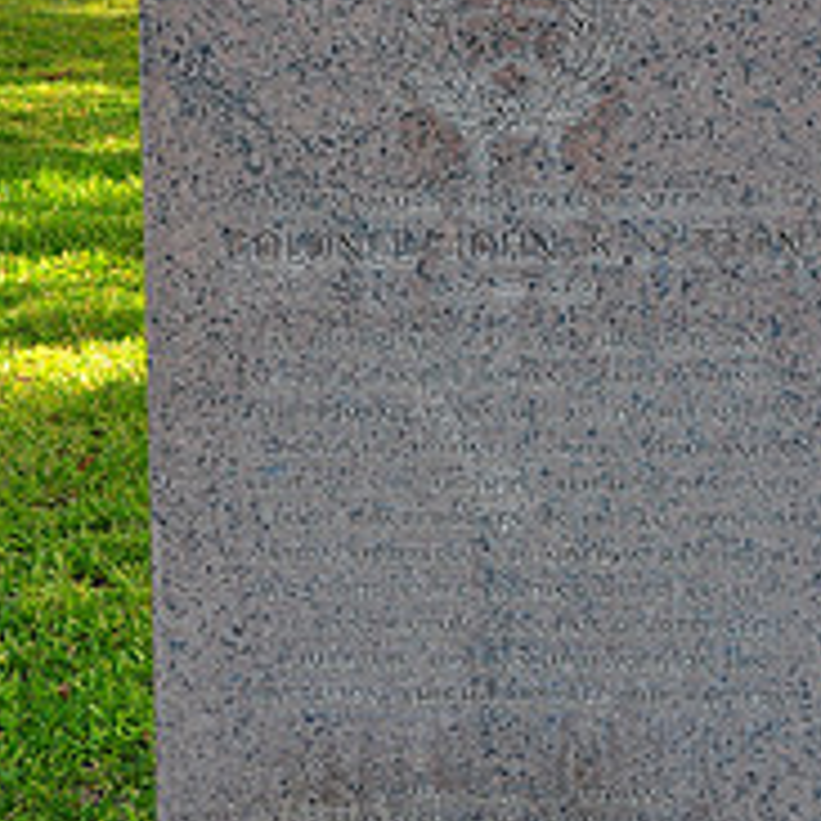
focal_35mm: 105
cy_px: 289
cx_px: 574
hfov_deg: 16.5
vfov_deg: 16.5
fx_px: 2817
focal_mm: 26
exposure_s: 1/160
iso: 200
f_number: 9
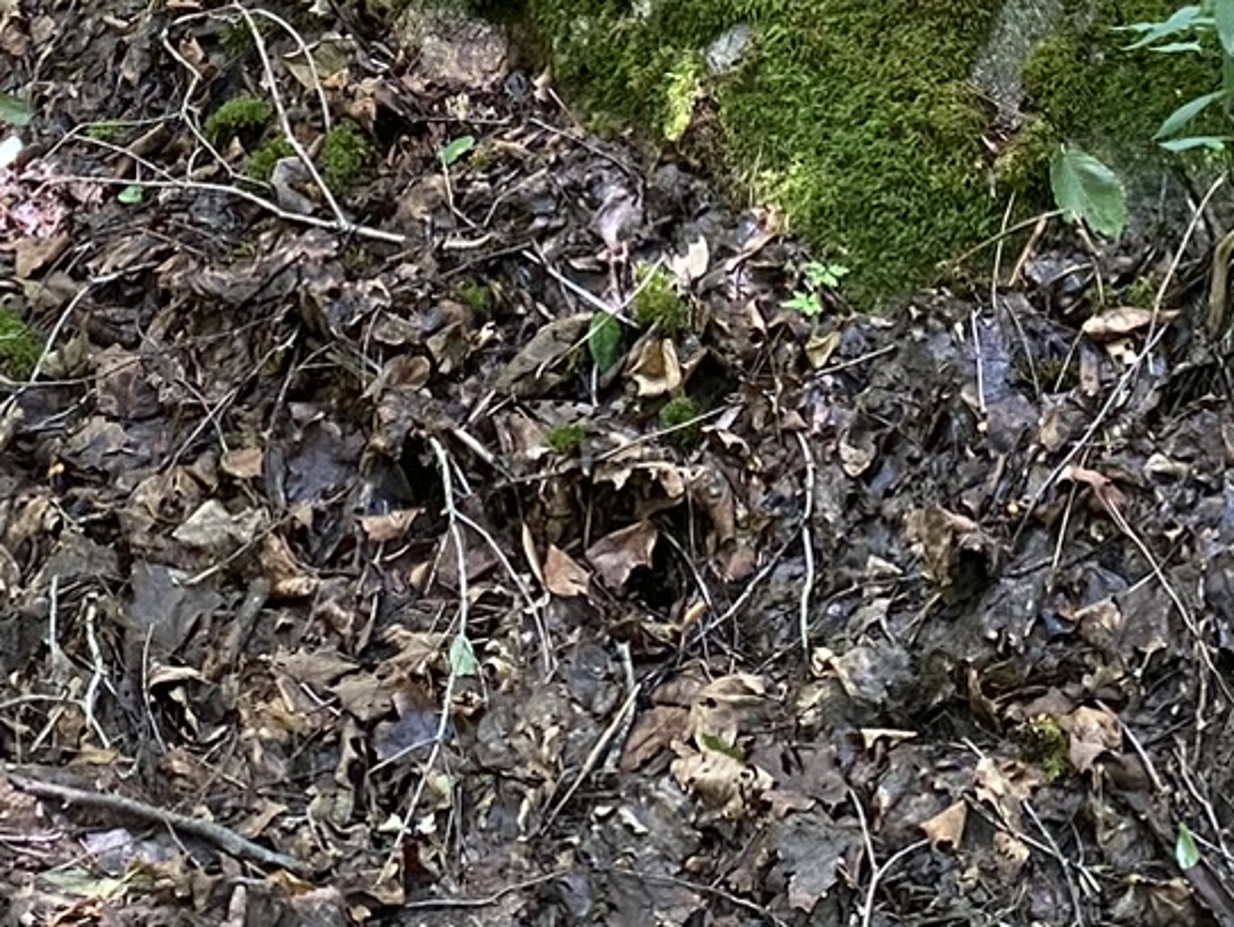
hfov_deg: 20.0
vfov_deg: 14.1
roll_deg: +1.0
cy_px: -498
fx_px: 3496
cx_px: 445
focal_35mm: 98
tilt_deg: -12.6
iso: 200
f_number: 1.8
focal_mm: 4.25
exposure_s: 1/60
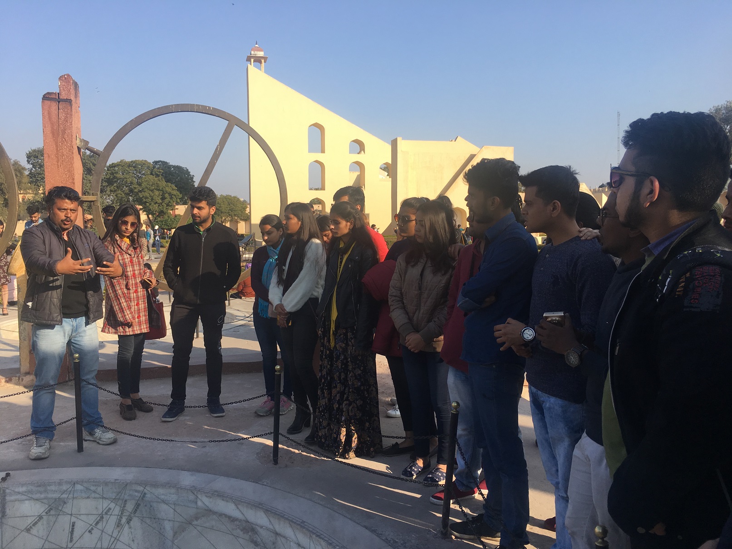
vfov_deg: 48.2
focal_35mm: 29
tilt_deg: -0.8
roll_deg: +0.5
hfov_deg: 61.7
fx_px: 613
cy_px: 274
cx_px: 366
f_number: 2.2
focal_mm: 4.15
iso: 25
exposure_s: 1/916
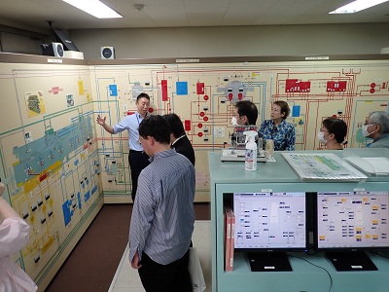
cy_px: 146
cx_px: 194
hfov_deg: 69.4
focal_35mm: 25
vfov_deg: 54.9
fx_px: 281
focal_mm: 4.5
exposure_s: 1/60
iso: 160
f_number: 2
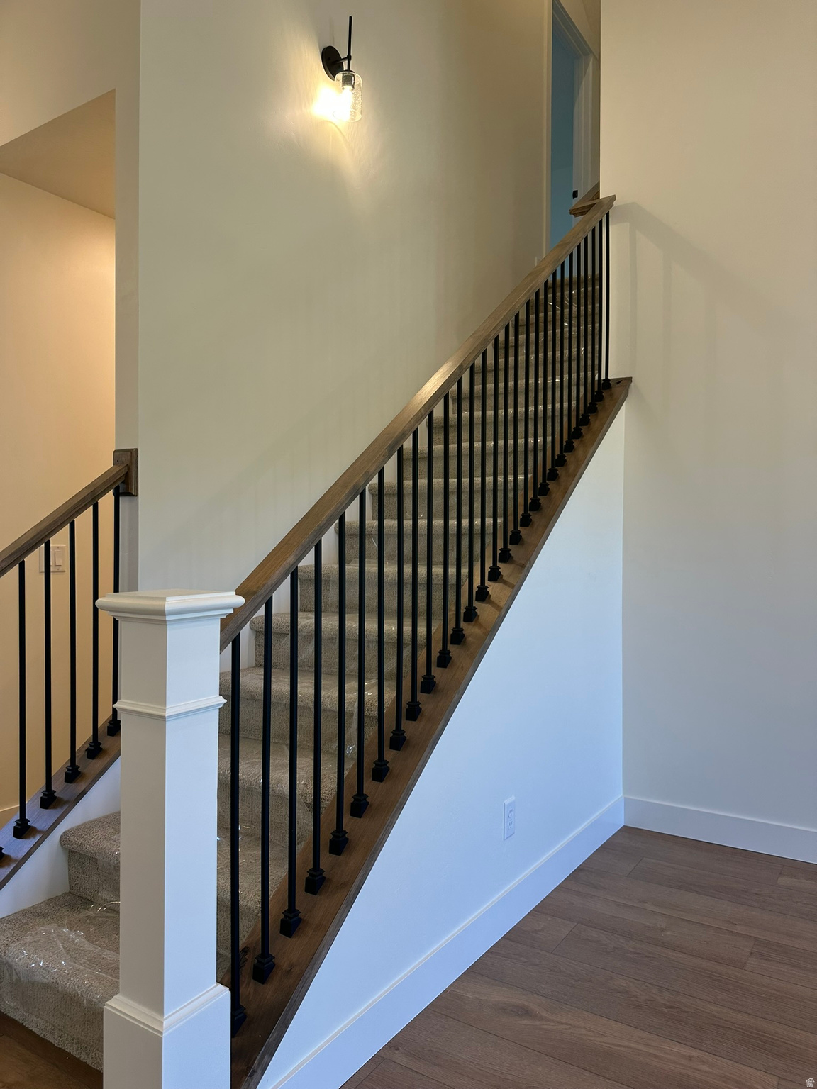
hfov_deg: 56.8
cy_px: 544
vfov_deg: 71.6
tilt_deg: +0.3
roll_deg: -1.6
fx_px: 755
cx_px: 408
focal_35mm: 24
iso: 100
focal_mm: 6.86
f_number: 1.78
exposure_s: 1/120
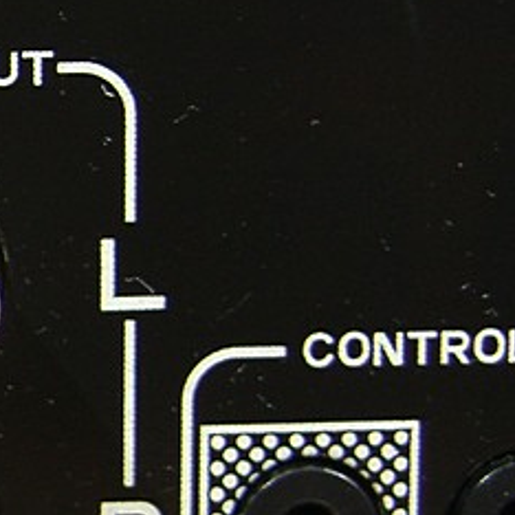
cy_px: 266
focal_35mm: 246
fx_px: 4141
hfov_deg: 6.9
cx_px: -462
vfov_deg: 7.1
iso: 50
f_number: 2.8
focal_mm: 16.7
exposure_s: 1/60
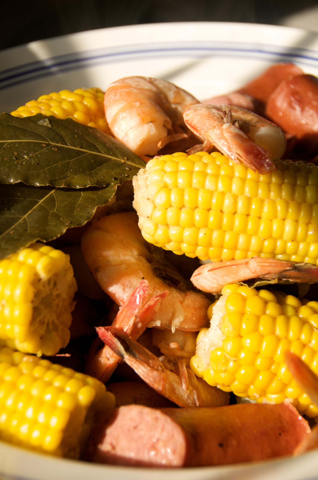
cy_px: 240
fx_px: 1118
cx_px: 159
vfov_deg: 24.2
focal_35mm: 84
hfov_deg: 16.2
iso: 100
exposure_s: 1/125
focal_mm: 56
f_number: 4.8
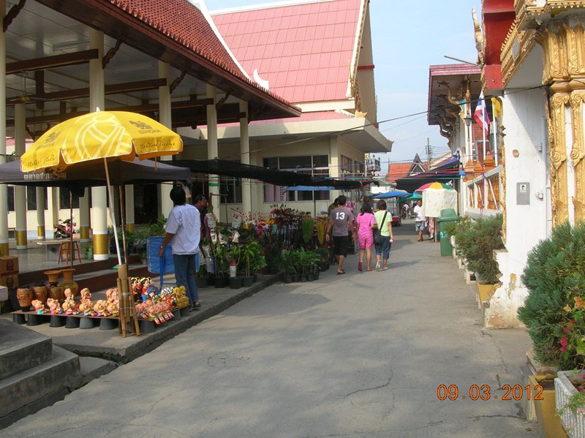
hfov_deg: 52.7
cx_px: 292
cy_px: 219
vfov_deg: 40.7
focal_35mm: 35
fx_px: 591
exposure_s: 1/174
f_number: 5.6
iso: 50
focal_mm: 5.8
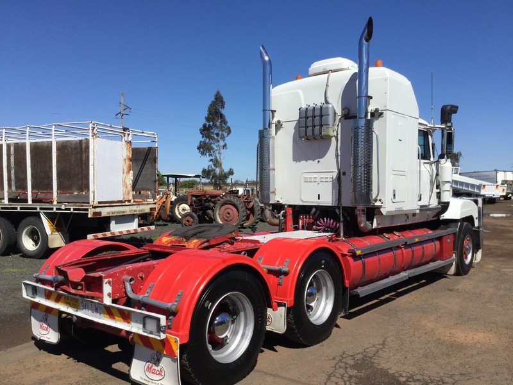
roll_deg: +0.1
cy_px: 192
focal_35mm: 31
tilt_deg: -2.6
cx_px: 256
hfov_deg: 58.4
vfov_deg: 45.4
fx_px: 459
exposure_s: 1/2398
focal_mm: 3.3
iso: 25
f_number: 2.4
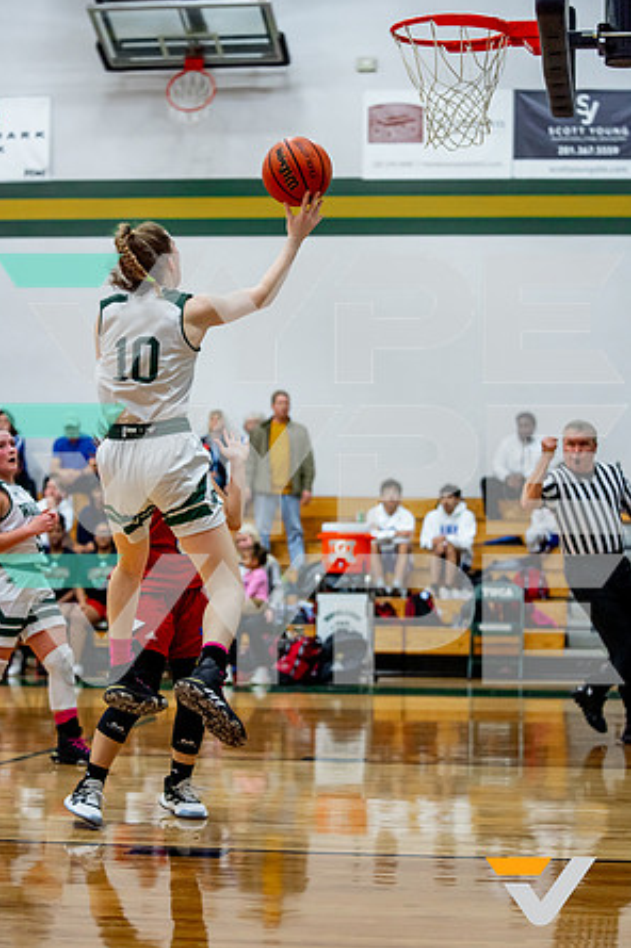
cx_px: 313
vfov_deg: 24.5
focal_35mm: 83
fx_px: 2185
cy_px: 471
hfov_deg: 16.4
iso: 2000
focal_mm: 82
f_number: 2.8
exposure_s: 1/1000
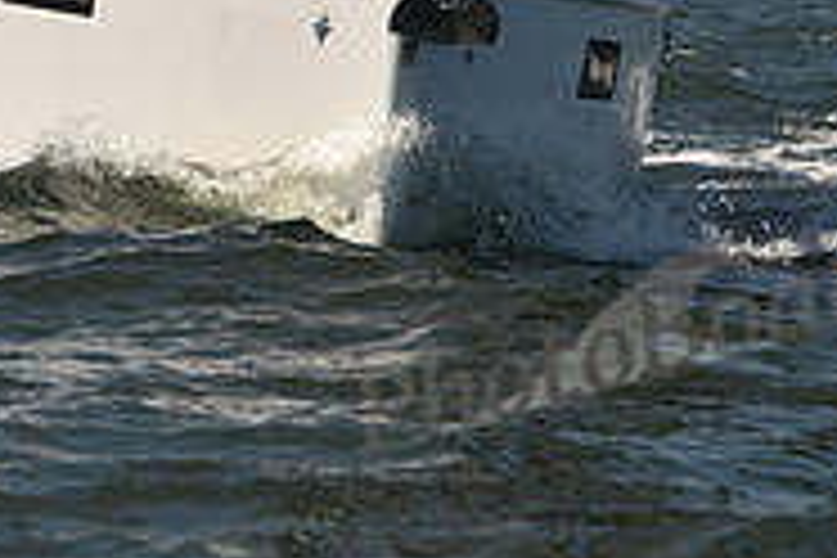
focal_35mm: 420
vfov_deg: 3.3
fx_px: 9764
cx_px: 122
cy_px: -290
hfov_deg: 4.9
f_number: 5
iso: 250
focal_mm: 135
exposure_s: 1/1250
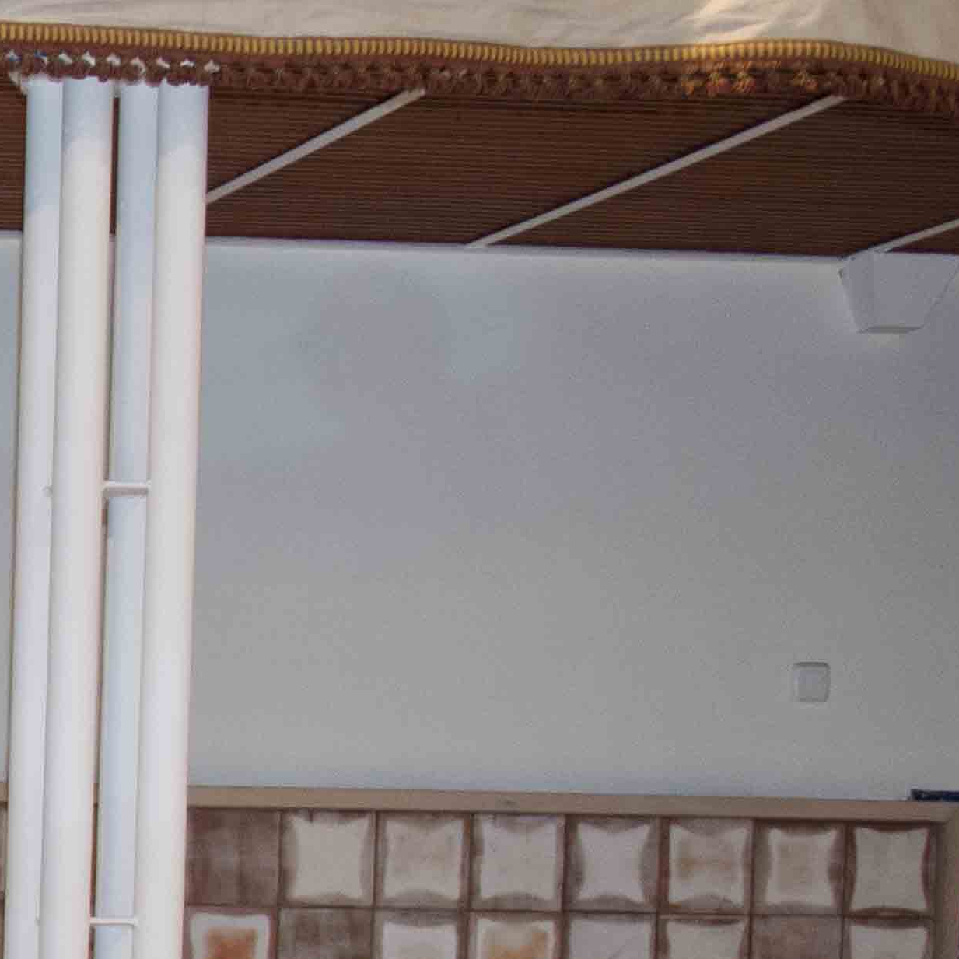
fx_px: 4294
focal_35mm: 137
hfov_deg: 10.8
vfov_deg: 12.3
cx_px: -1335
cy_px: 1337
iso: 1000
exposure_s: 1/50
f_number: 2.8
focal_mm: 27
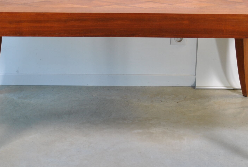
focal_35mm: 89
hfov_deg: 22.8
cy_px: 77
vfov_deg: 15.4
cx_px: 109
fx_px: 615
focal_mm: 29
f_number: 4.5
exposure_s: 1/25
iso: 200
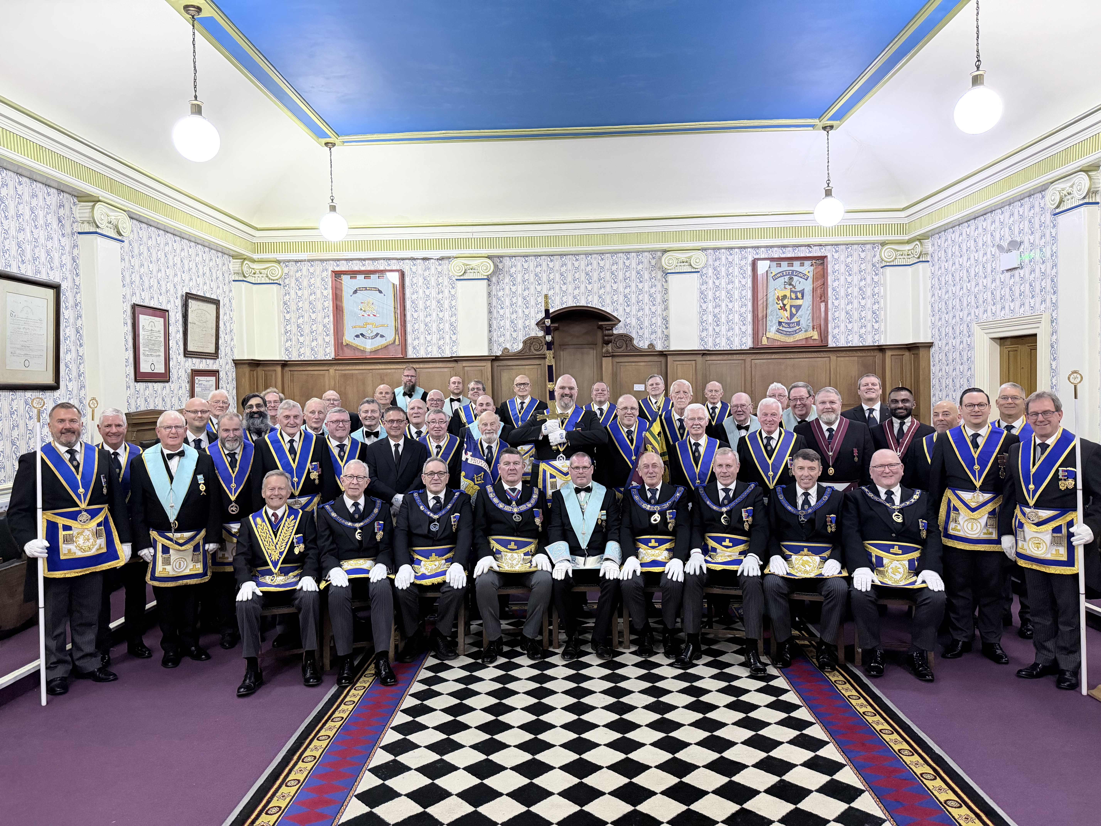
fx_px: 763
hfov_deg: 71.6
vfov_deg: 56.8
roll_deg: +1.3
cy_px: 413
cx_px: 550
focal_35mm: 24
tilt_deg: -2.3
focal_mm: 6.76
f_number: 1.78
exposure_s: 1/50
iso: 500
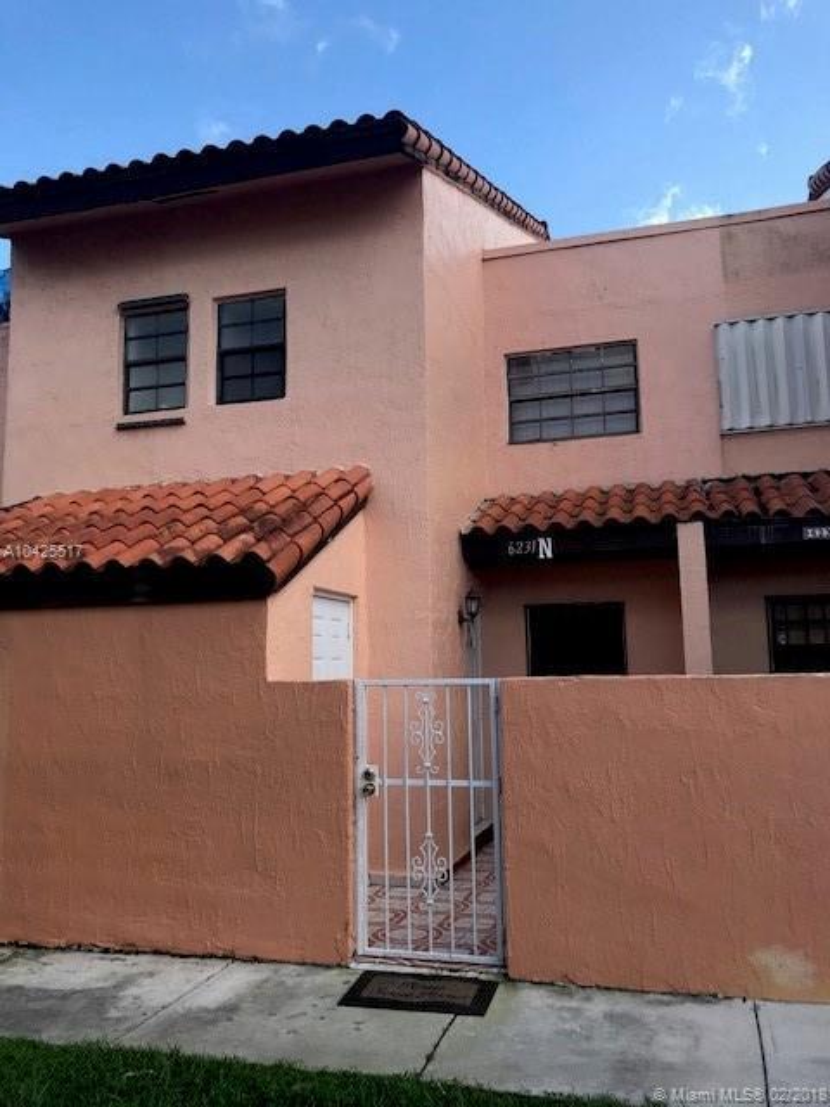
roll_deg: +1.2
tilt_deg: +9.1
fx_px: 895
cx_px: 415
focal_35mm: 28
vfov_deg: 63.4
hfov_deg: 49.7
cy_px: 554
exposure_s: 1/651
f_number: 1.8
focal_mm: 3.99
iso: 20
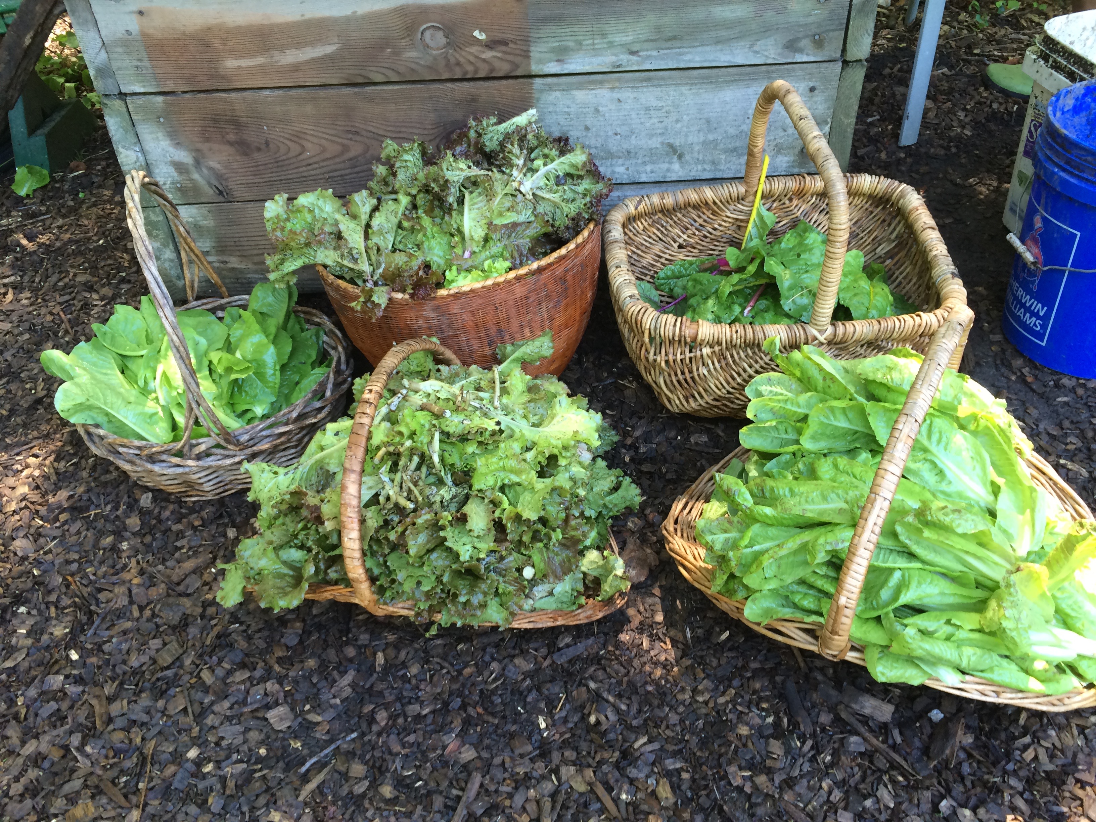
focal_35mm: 29
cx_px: 548
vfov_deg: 48.2
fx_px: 918
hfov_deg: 61.7
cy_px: 411
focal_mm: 4.15
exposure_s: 1/30
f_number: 2.2
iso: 50
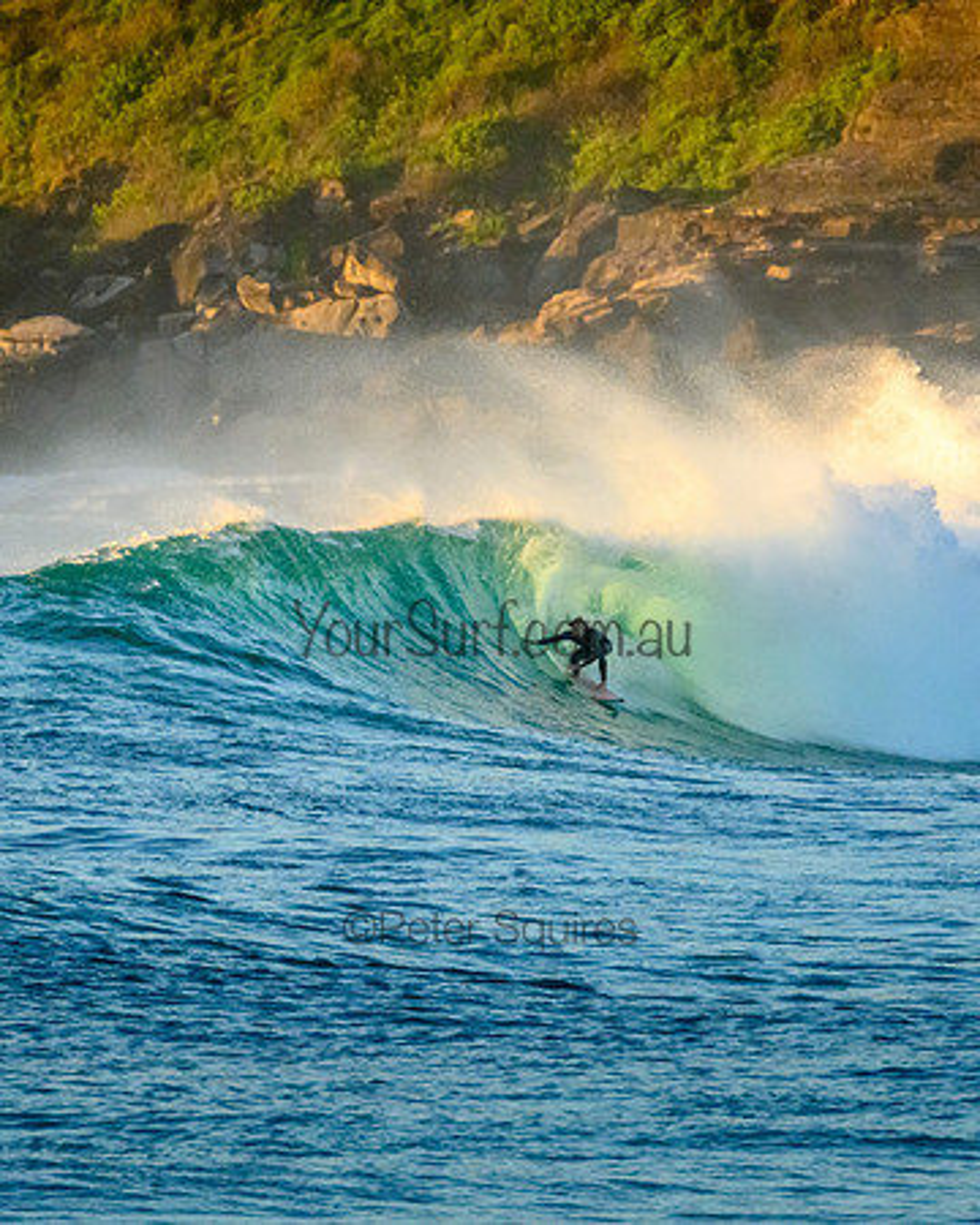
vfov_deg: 1.7
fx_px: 40830
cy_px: 612
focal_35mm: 1126
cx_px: 547
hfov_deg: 1.4
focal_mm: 800
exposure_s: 1/2000
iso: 5600
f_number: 11
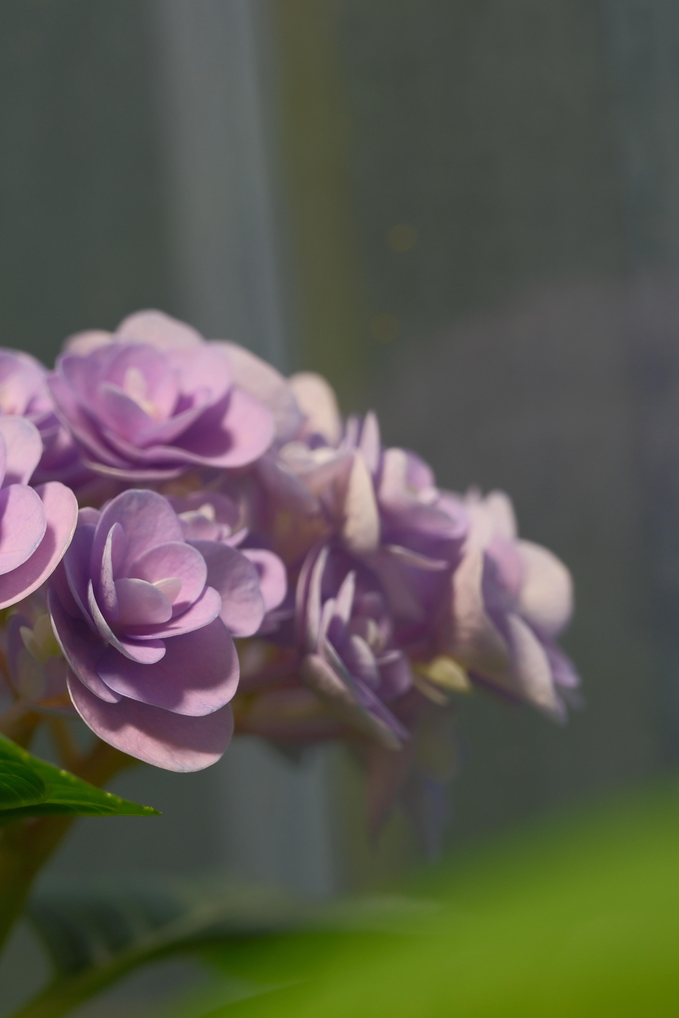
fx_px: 3536
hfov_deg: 10.9
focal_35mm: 125
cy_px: 509
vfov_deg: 16.4
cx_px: 94
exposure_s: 1/80
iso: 125
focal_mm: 55
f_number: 5.6
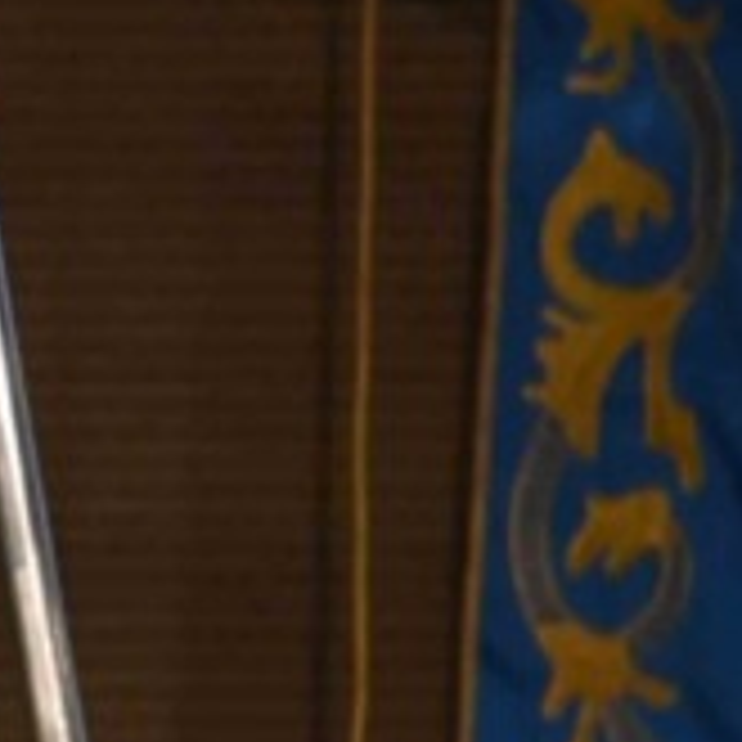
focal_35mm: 790
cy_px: 1435
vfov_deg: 2.2
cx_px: -1506
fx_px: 19158
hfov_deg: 2.2
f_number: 4
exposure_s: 1/200
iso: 6400
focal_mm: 120
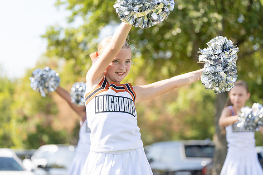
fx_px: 745
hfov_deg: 20.0
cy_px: 88
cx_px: 132
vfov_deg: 13.4
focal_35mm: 102
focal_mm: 102
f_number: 2.8
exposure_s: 1/1000
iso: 160
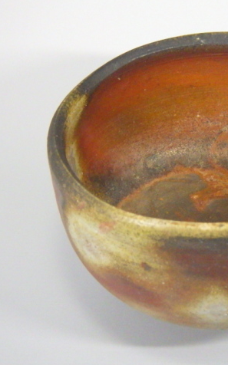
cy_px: 182
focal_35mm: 134
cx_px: 229
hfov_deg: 9.7
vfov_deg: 15.6
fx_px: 1334
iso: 400
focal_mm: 16.7
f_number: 5
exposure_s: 1/40
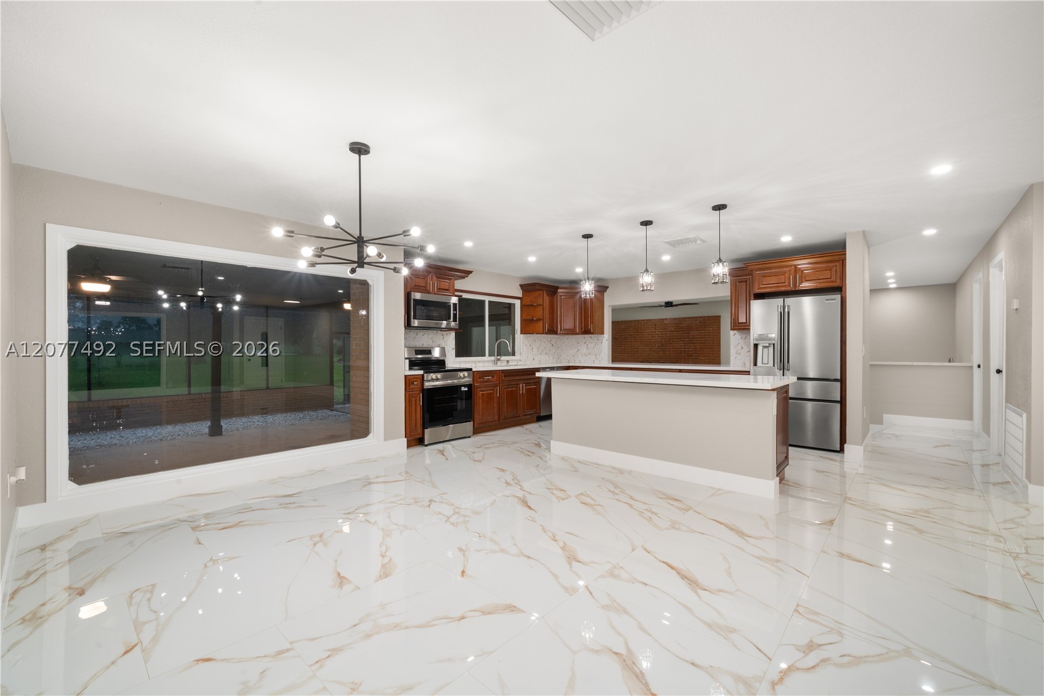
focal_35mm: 14
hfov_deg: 104.2
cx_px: 522
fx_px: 406
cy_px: 348
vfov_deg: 81.2
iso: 400
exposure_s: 1/6
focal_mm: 14
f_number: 11
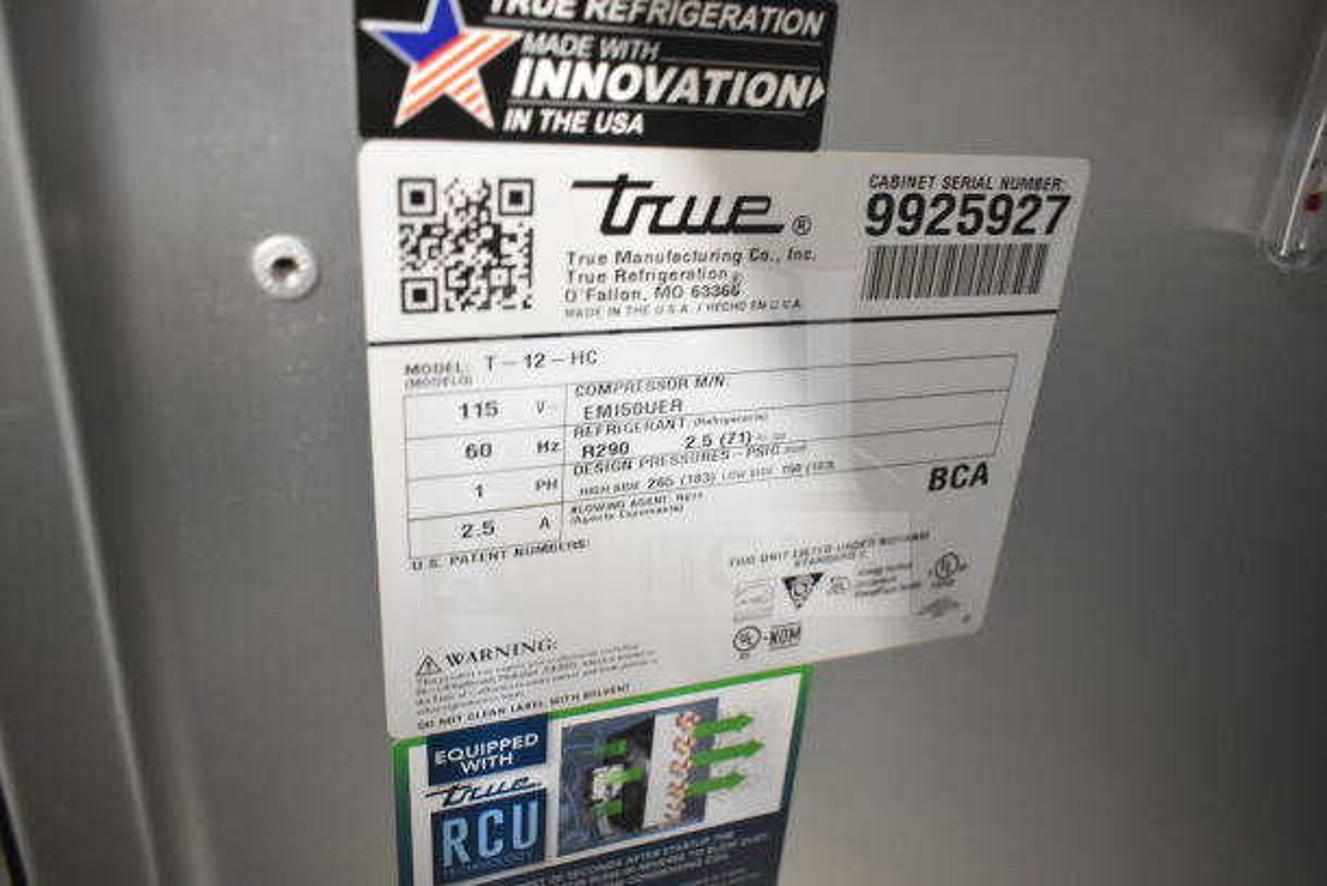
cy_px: 443
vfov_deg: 48.0
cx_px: 664
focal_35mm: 27
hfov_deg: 67.4
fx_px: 995
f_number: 3.5
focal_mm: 18
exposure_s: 1/30
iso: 3200
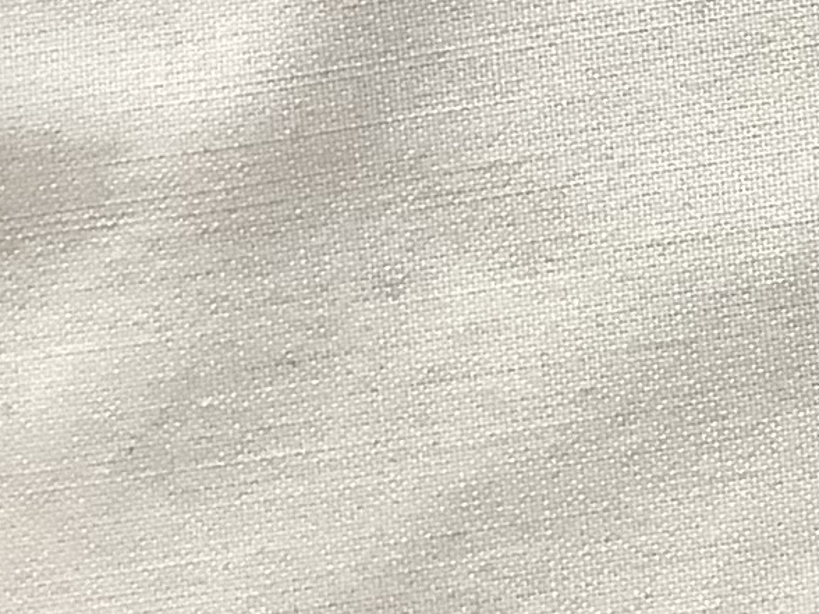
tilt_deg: -86.0
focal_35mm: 172
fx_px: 4069
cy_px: -908
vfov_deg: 7.9
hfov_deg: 10.4
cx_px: 1742
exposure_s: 1/50
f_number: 2.4
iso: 50
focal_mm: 3.3
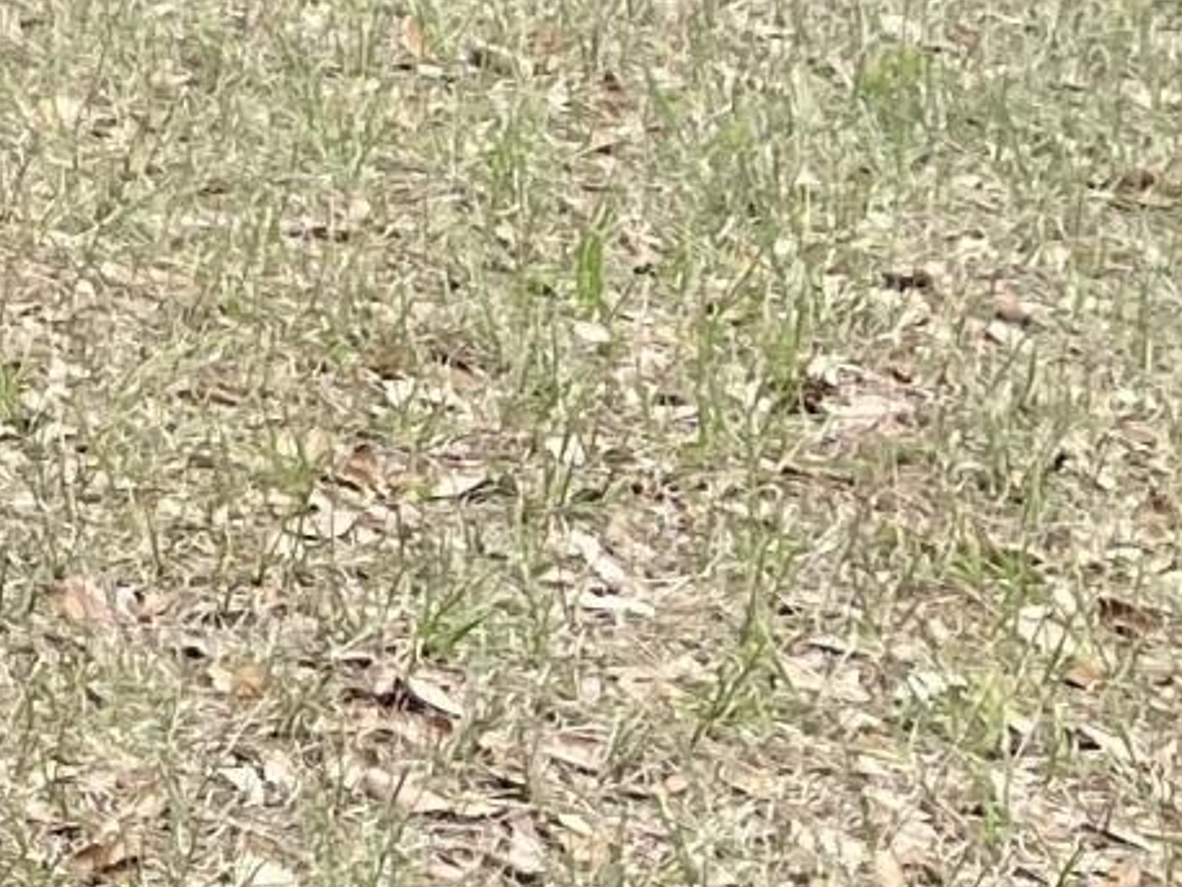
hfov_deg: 9.5
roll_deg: -1.6
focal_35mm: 164
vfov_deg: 7.9
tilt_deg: -1.9
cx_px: -2336
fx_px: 5601
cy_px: -1751
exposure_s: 1/923
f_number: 1.6
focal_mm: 5.1
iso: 32
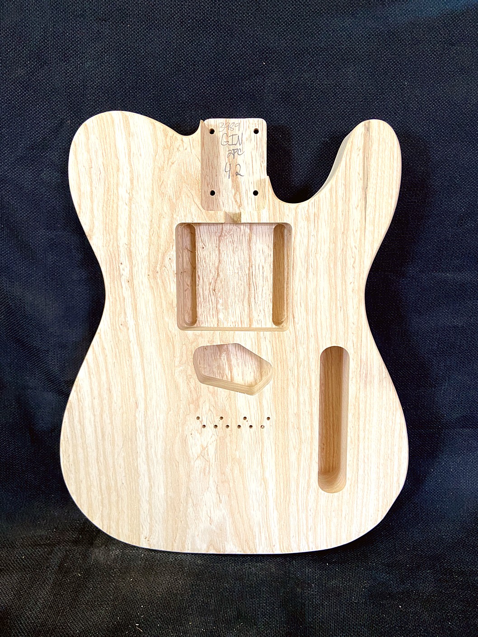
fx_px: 479
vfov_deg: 67.3
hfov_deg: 53.1
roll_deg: +0.7
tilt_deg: -24.7
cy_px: 318
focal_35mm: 26
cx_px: 239
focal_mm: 4.25
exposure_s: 1/60
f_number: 1.8
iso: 160
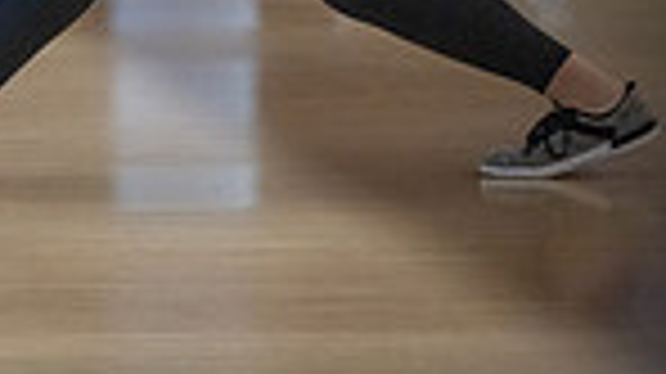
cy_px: -356
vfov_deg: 2.2
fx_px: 9812
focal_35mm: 556
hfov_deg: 3.9
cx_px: 171
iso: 4000
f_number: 2.8
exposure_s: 1/1000
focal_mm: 175
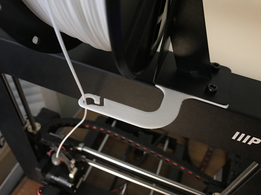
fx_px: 211
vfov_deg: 49.7
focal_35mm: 28
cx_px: 130
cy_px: 98
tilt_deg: -46.7
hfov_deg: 63.4
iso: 160
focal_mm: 3.99
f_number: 1.8
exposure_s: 1/4
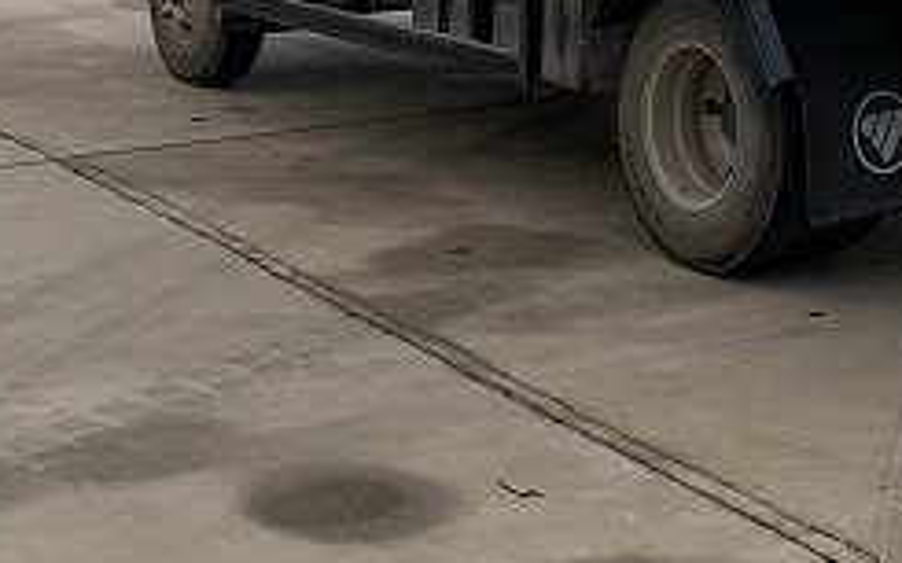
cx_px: 957
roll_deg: -0.3
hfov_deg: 22.0
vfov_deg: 13.4
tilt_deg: +0.5
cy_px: -353
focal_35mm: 90
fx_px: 2212
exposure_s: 1/962
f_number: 1.8
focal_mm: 4.25
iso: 25
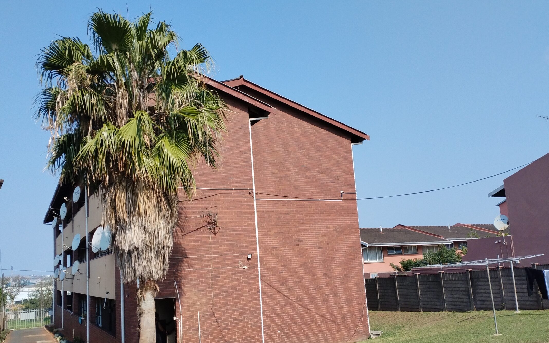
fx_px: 494
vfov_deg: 38.2
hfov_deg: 58.1
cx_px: 259
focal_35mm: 33
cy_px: 196
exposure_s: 1/1595
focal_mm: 4.25
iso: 100
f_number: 1.8
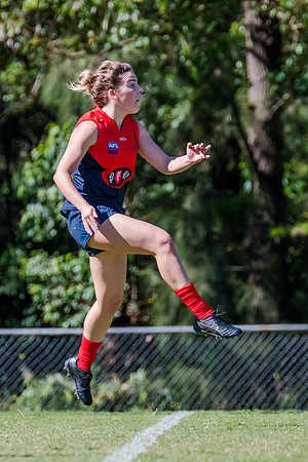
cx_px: 115
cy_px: 233
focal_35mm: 969
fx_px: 12440
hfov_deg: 1.4
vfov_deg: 2.1
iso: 800
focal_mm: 420
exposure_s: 1/1600
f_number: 6.3
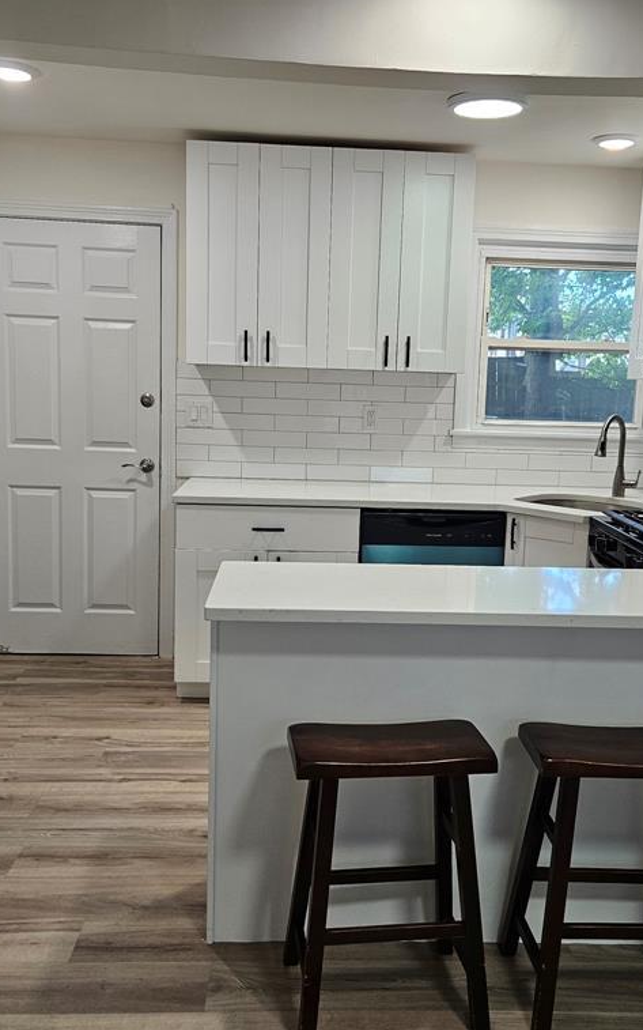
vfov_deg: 58.1
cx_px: 356
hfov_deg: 38.3
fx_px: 925
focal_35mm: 33
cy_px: 510
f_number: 1.8
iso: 160
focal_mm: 5.4
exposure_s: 1/120
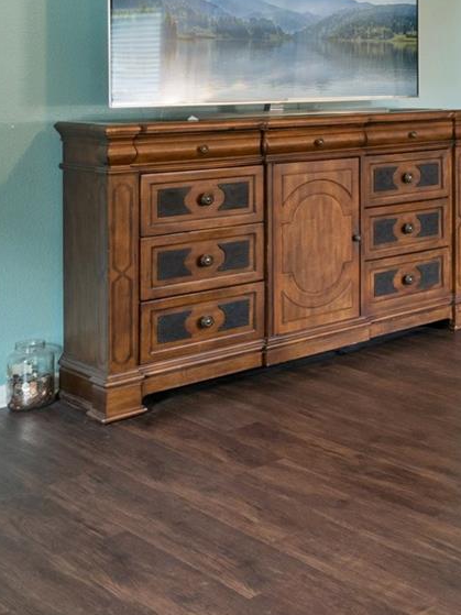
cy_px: 84
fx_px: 977
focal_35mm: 55
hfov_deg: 20.8
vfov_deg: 33.4
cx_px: 764
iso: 400
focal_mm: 20
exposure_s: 1/25
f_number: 9
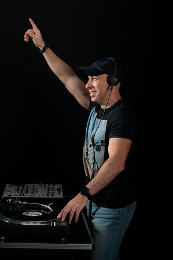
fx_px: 513
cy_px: 130
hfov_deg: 19.1
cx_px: 86
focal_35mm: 71
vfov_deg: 28.5
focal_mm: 71
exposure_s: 1/200
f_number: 5
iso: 200
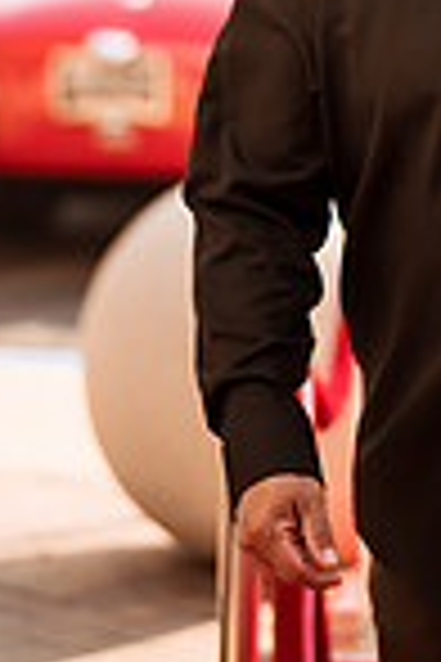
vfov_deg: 11.4
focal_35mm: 177
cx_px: 531
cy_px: -162
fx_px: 3252
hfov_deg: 7.7
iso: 100
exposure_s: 1/1250
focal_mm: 58
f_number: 1.4
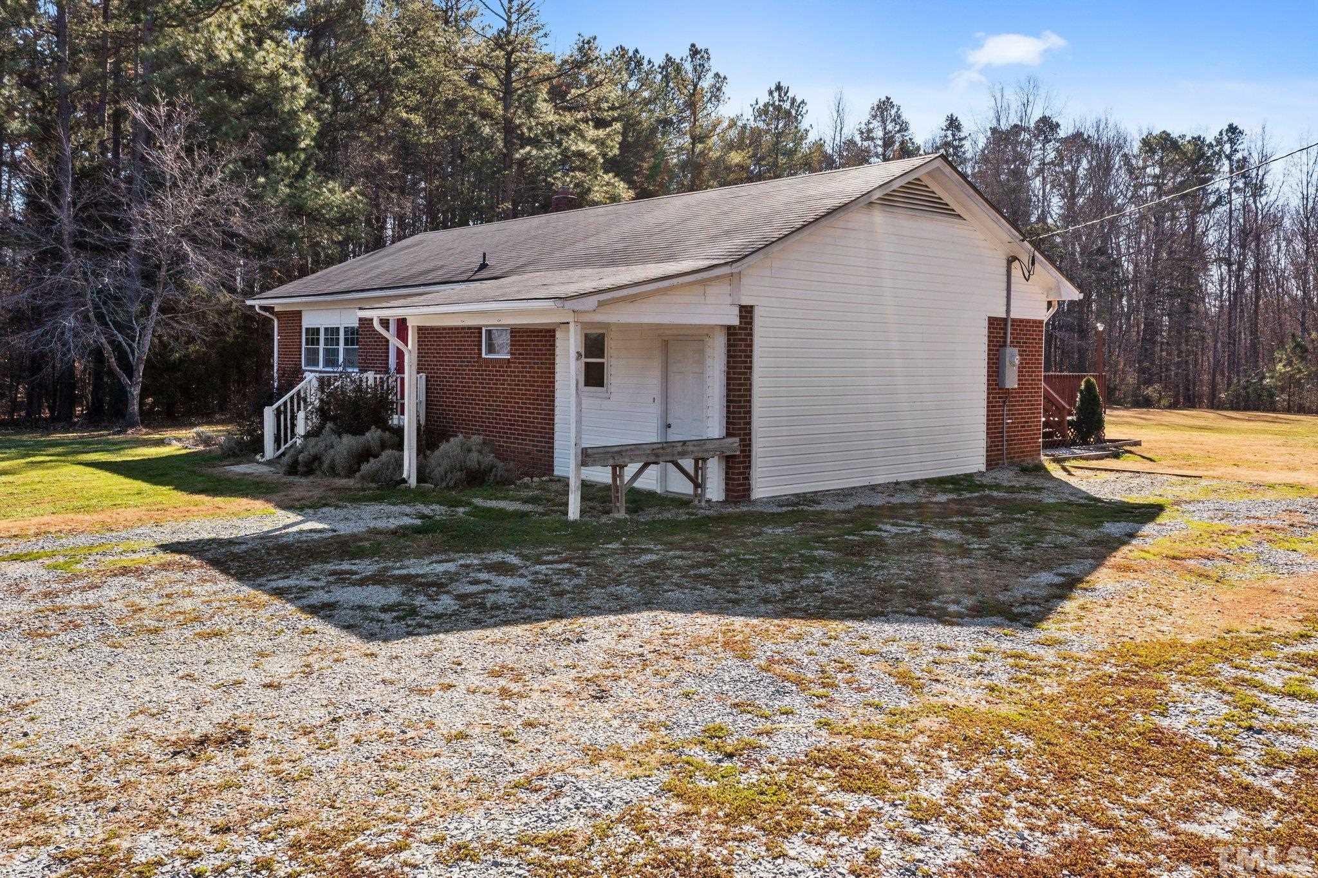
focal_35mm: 28
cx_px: 659
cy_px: 439
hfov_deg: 65.5
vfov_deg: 46.4
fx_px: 1025
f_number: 5.6
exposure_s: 1/400
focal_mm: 10.26
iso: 100
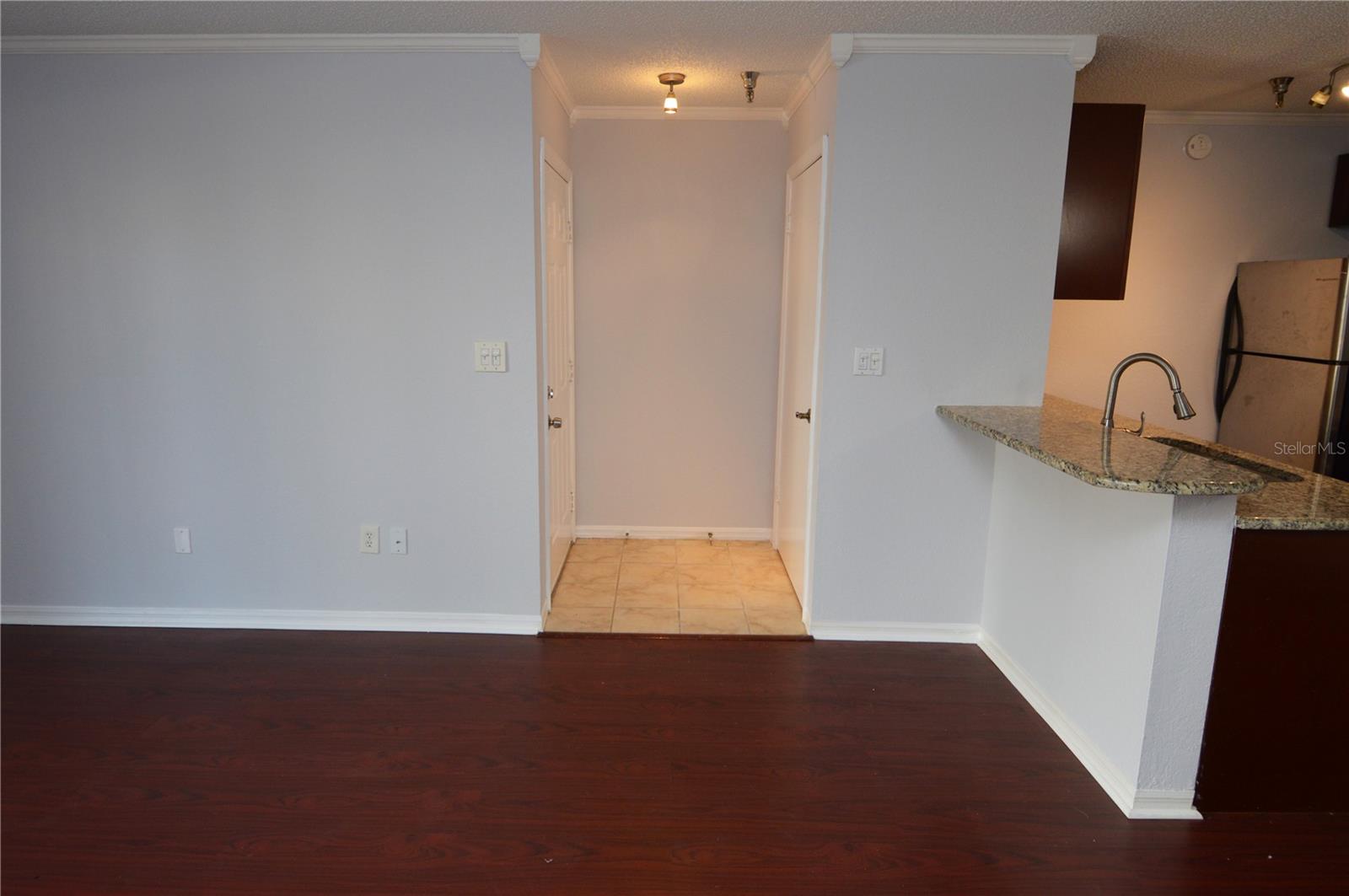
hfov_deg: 90.1
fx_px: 674
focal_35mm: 18
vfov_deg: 67.3
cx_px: 674
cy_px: 448
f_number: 4
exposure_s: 1/60
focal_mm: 12
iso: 450
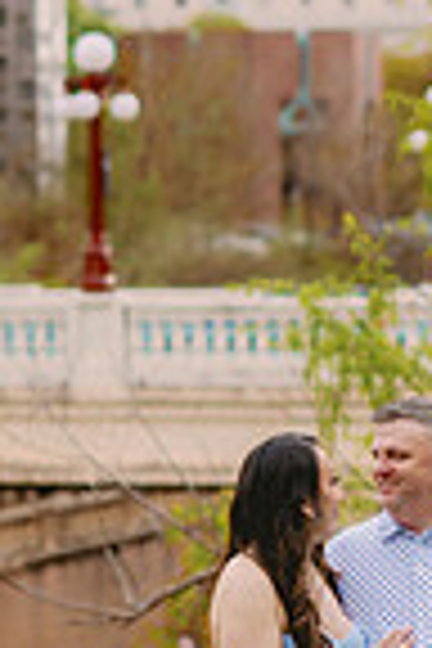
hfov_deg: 5.1
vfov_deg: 7.7
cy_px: 356
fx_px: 4788
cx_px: 522
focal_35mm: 266
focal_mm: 85
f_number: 2.8
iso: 200
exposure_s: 1/800
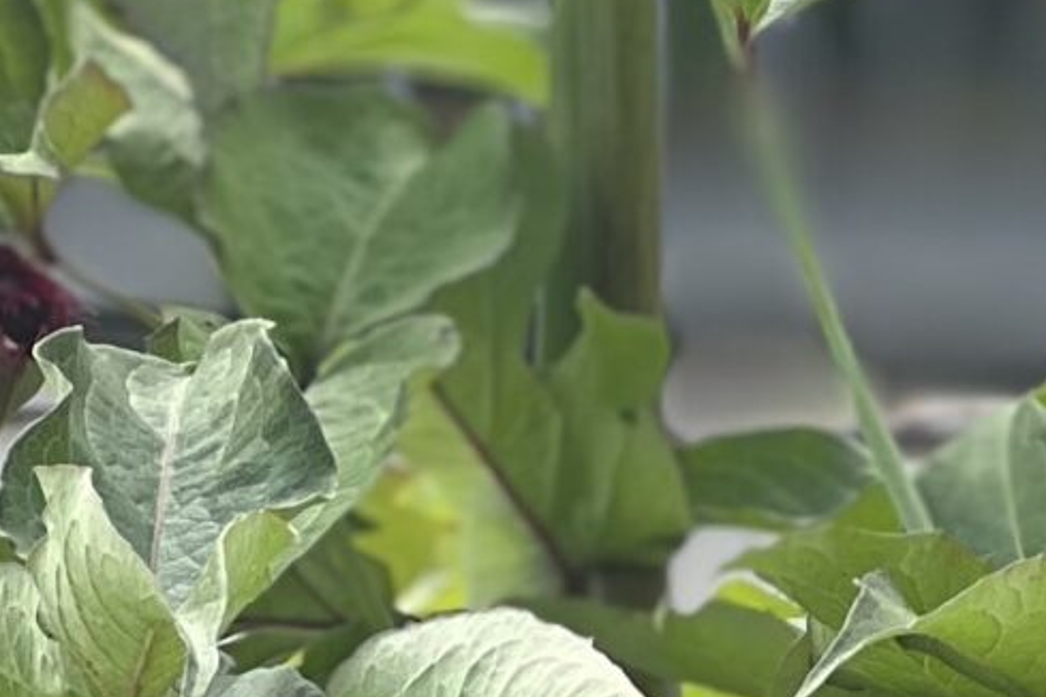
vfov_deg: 3.2
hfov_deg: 4.9
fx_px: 12173
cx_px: 513
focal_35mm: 419
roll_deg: -1.3
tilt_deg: -10.1
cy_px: 2025
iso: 20
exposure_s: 1/134
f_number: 2.8
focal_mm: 9
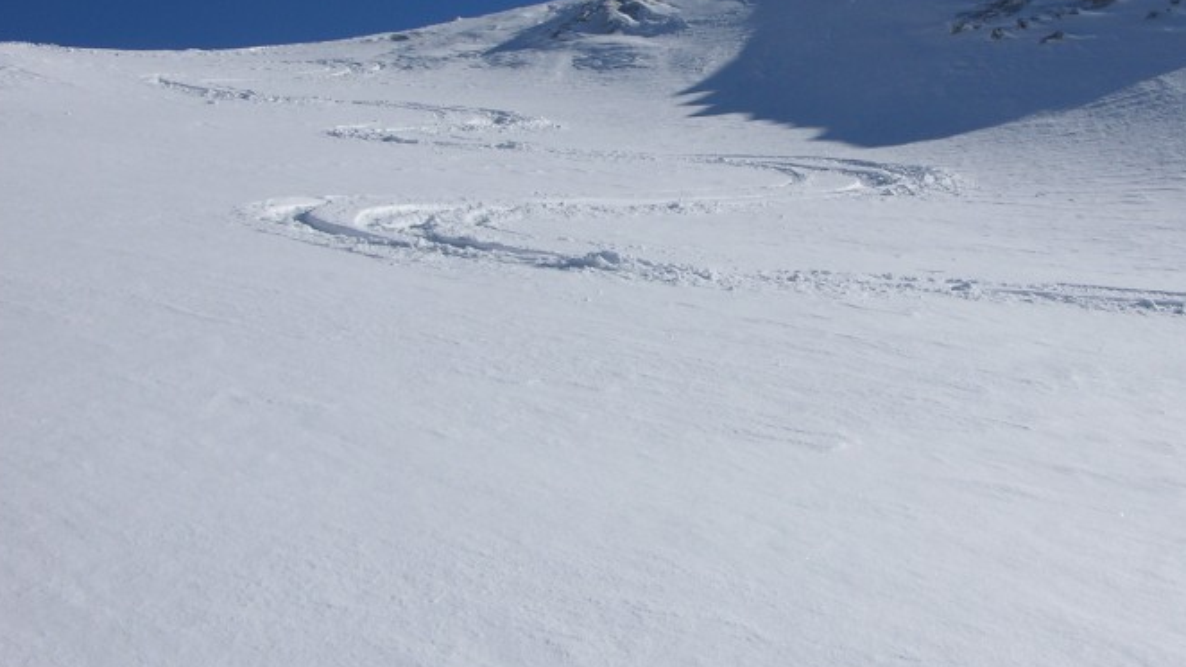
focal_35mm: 59
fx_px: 1855
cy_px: 172
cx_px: 749
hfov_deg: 35.2
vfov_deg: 20.2
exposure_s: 1/382
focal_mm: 8.9
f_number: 8
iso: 50
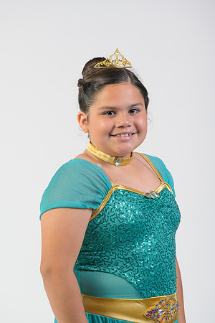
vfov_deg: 10.5
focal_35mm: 195
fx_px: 1747
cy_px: 162
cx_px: 108
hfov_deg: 7.0
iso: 400
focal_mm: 195
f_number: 6.3
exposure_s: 1/160
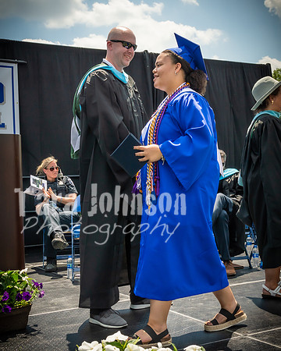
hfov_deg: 30.6
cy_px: 165
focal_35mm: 49
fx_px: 513
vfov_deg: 37.8
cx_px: 143
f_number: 7.1
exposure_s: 1/800
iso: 200
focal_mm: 22
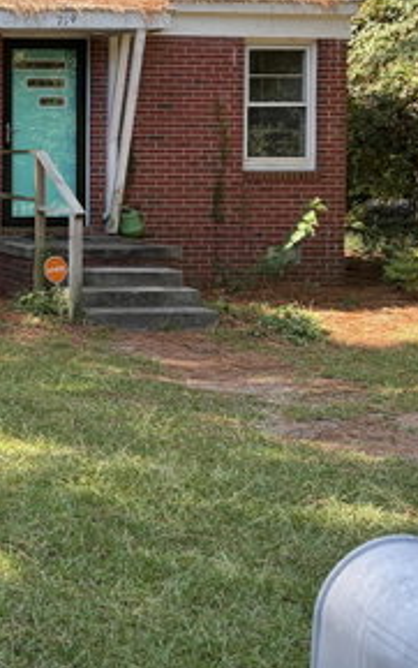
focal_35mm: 61
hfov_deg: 18.2
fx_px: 1110
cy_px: 153
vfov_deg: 32.7
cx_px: -262
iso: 64
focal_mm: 5.96
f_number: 1.6
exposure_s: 1/552
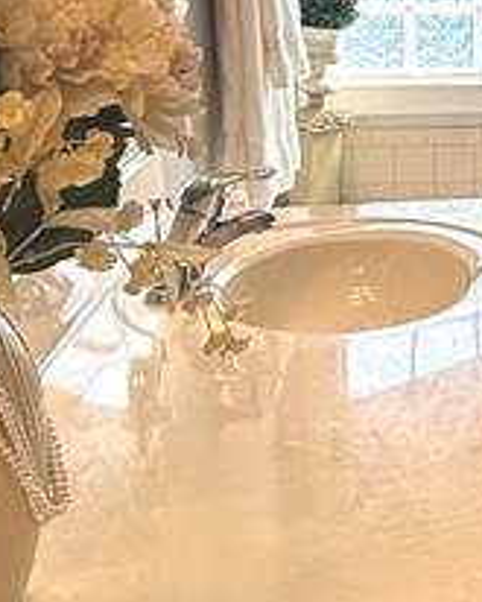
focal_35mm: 68
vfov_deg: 27.3
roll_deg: -1.8
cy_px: 114
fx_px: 1212
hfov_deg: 18.2
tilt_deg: -7.7
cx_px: 850
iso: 64
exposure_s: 1/275
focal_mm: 2.22
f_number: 2.2
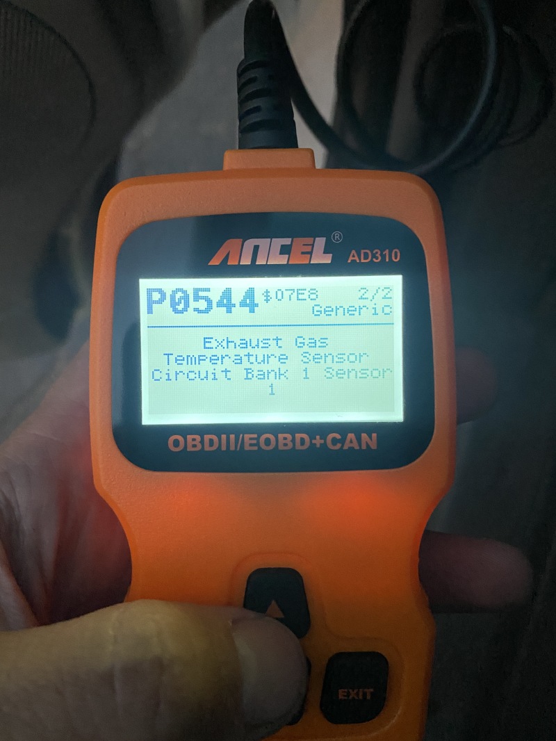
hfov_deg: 53.1
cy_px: 370
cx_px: 278
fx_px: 557
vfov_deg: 67.3
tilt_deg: -77.8
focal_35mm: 26
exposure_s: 1/40
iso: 500
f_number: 1.8
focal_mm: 4.25
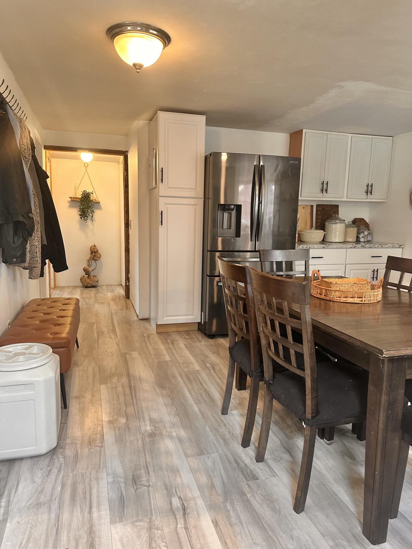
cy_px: 274
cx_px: 206
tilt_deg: -6.8
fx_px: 381
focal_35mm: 24
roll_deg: -2.6
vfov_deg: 71.6
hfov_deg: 56.8
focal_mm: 6.86
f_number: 1.78
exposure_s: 1/60
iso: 250
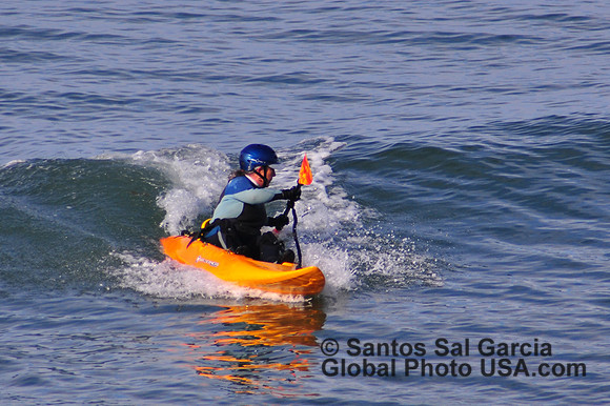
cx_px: 305
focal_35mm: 450
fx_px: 7620
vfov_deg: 3.1
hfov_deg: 4.6
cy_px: 203
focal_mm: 300
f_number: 5.6
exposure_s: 1/1250
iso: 200
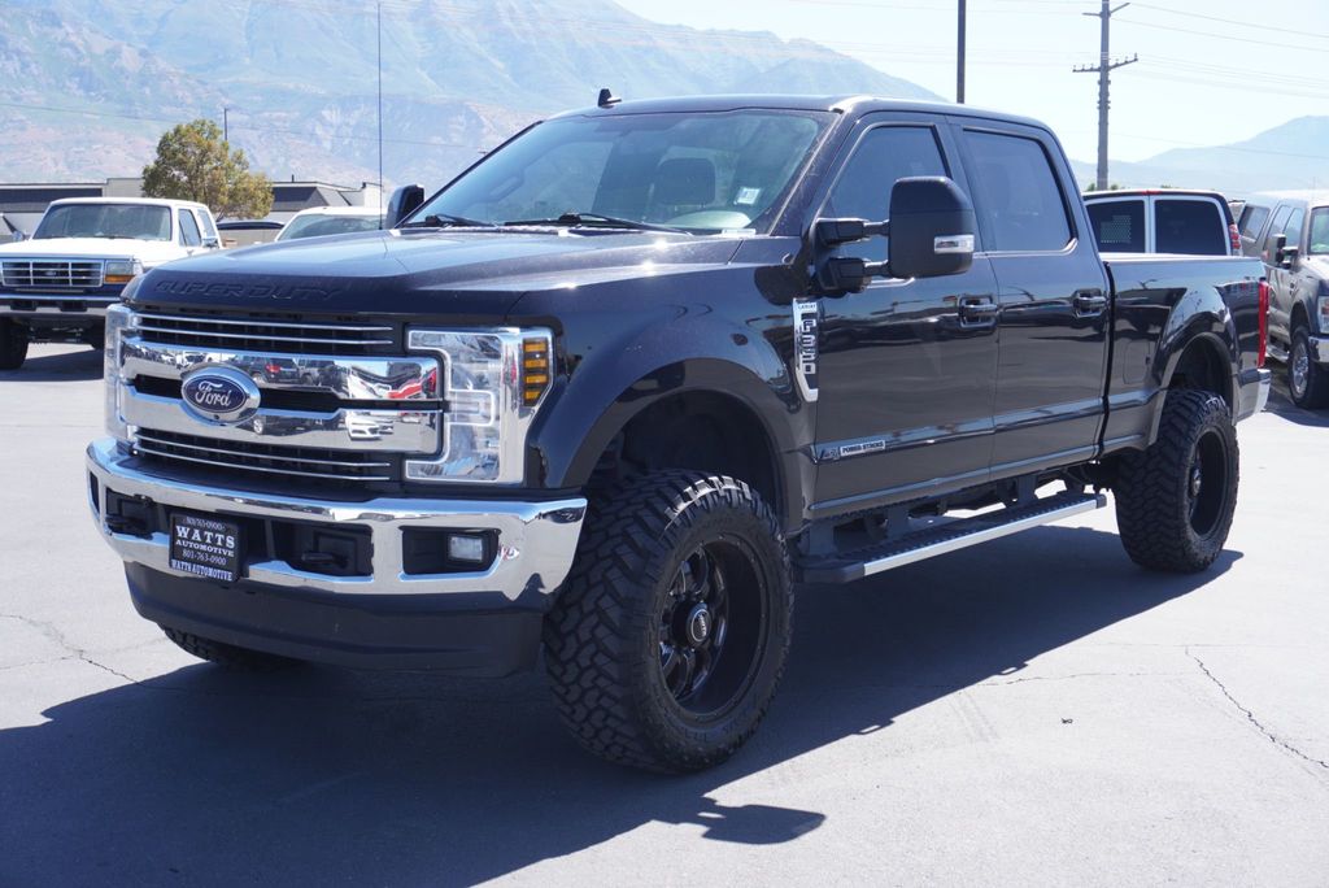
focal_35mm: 45
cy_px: 444
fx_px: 1662
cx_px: 664
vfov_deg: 29.9
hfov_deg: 43.6
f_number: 7.1
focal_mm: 30
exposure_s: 1/125
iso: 100
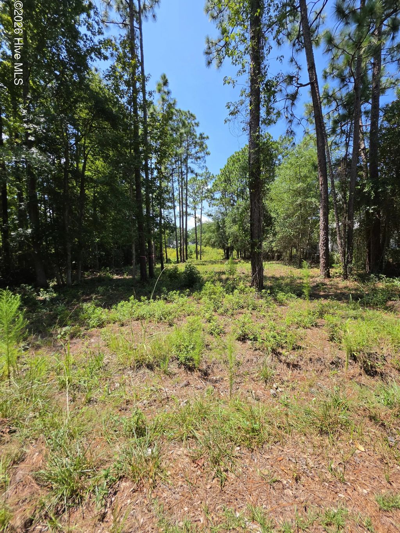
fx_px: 200
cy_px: 266
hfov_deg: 89.9
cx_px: 200
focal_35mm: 13
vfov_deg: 106.2
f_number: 1.9
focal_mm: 2.2
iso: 32
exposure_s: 1/1008
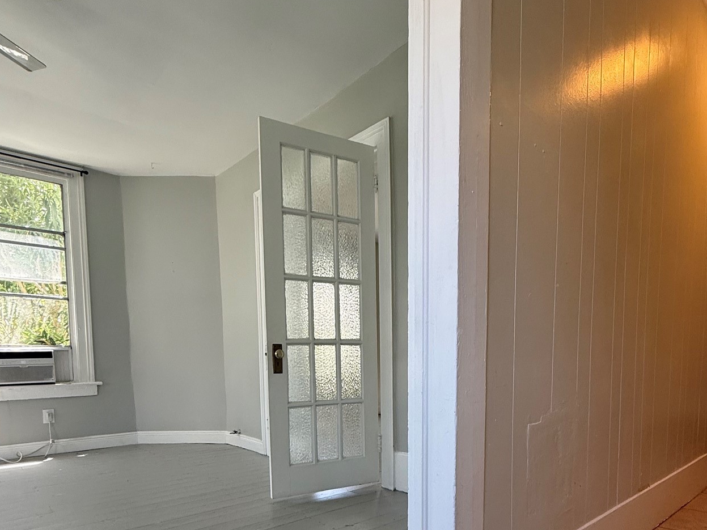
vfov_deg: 56.0
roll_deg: +0.5
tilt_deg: -3.8
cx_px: 391
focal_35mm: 23
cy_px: 397
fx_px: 470
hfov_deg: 73.7
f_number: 2.2
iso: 100
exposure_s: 1/99
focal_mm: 2.22
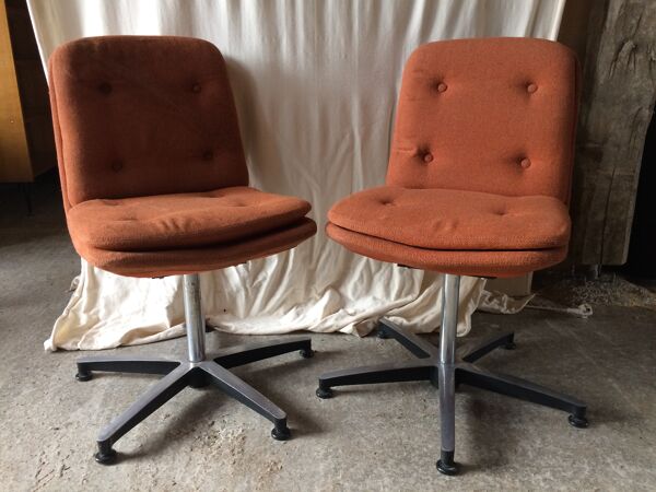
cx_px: 328
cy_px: 246
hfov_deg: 61.7
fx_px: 550
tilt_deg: -17.0
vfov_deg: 48.2
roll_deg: -1.1
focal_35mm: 29
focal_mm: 4.15
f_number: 2.2
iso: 80
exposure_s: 1/33
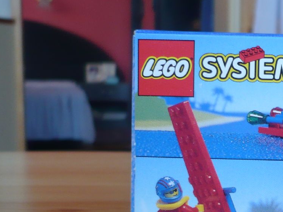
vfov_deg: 15.8
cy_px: 198
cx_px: 300
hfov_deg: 20.5
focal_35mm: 92
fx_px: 752
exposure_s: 1/40
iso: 100
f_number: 2.8
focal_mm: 5.8
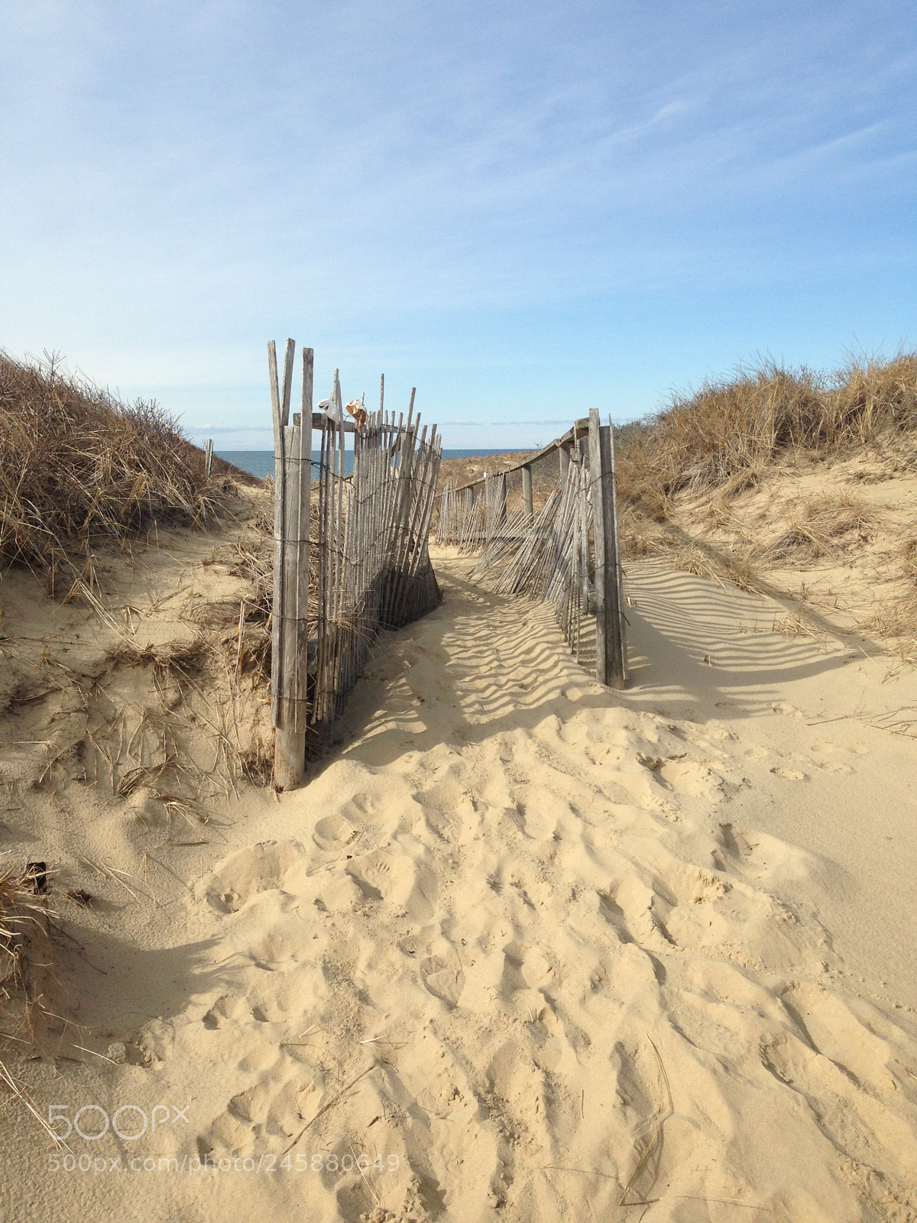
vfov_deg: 55.4
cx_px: 458
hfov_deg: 42.9
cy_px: 612
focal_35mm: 33
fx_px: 1166
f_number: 2.4
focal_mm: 4.13
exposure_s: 1/1808
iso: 50
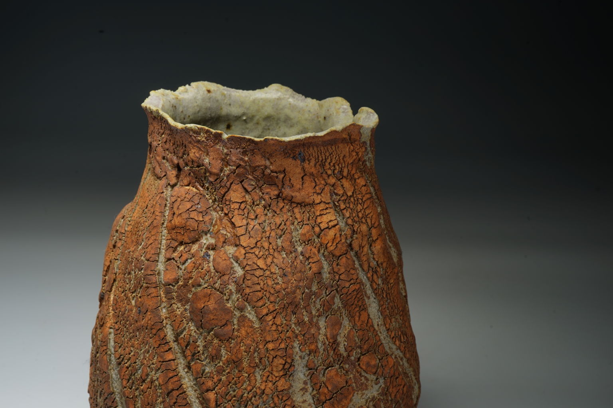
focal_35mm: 50
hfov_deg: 39.6
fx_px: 851
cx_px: 306
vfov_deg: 27.0
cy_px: 204
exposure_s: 1/4
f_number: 16
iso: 50
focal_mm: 50
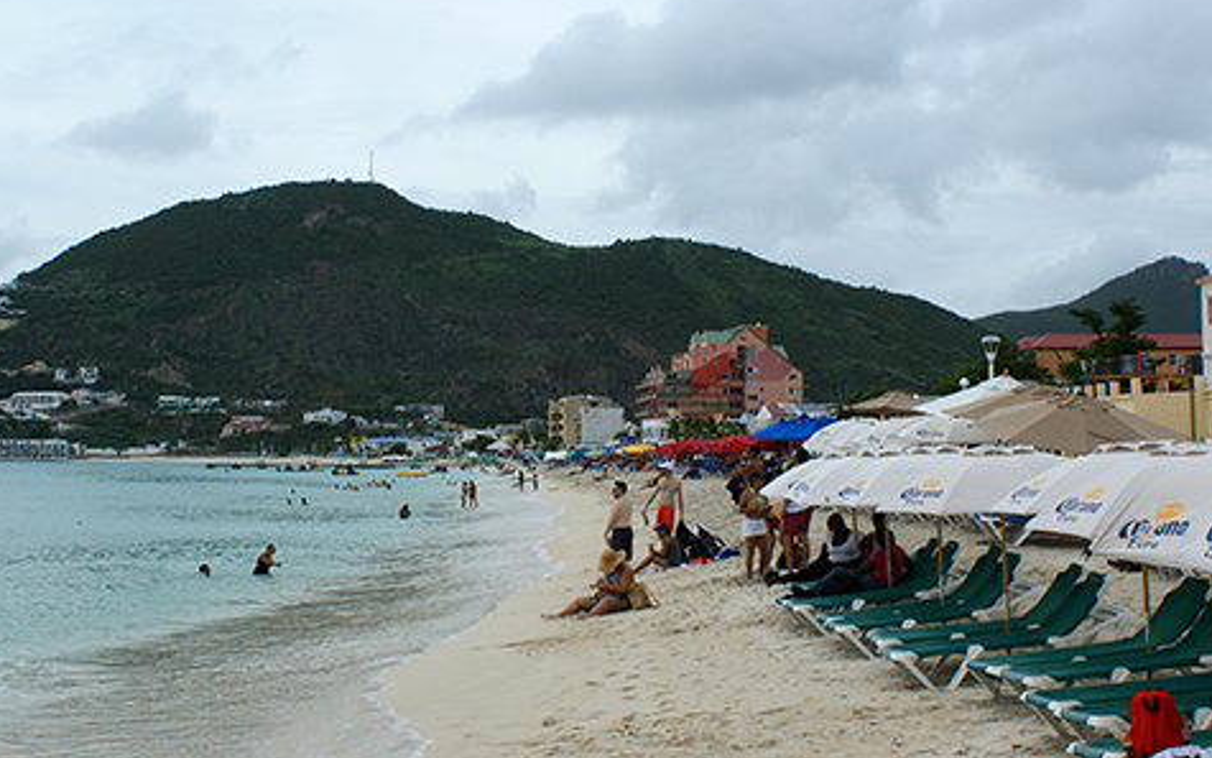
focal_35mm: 54
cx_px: 556
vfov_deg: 24.0
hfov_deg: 37.5
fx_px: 1784
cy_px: 352
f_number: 10
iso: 100
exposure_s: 1/320
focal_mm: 24
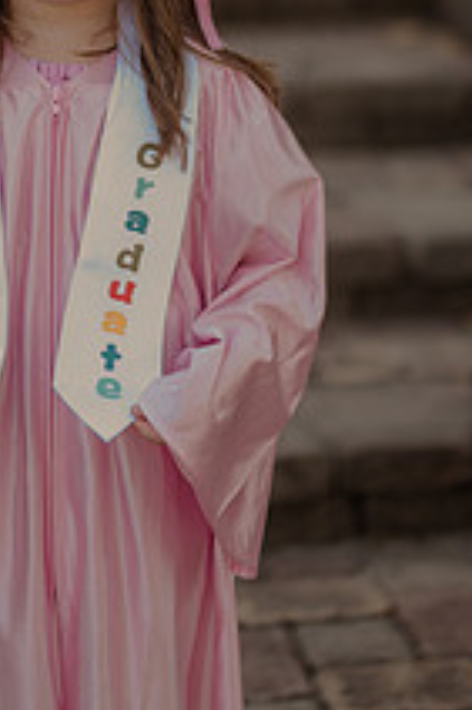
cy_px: 127
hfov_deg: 12.9
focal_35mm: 106
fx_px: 2088
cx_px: 129
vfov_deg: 19.1
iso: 80
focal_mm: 50
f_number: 2
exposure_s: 1/250
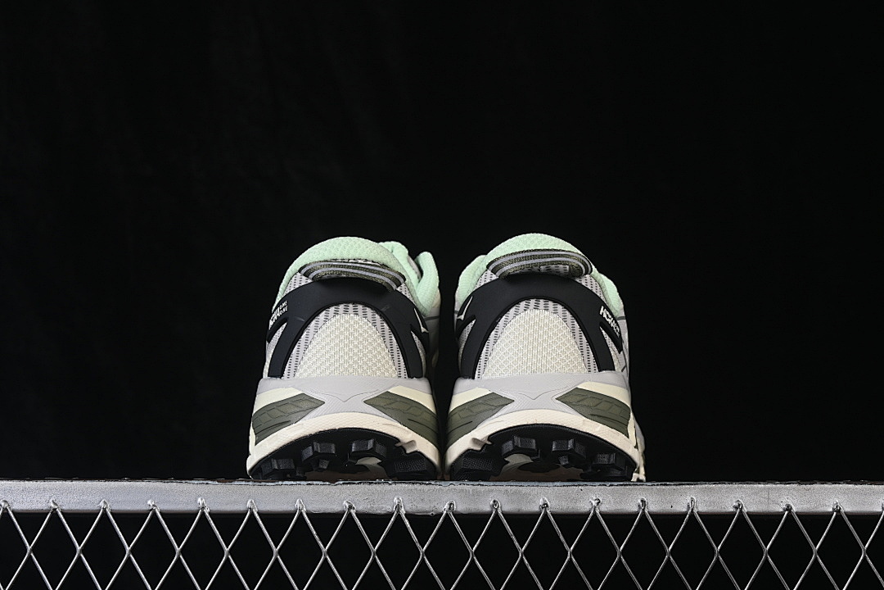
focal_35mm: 75
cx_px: 442
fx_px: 1842
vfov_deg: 18.2
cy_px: 295
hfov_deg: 27.0
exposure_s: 1/80
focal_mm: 50
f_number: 8
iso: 160
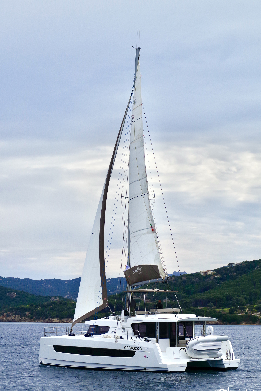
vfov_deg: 24.0
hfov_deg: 16.2
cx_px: 138
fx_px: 919
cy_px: 199
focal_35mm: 85
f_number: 10
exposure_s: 1/1000
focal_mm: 53
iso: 200
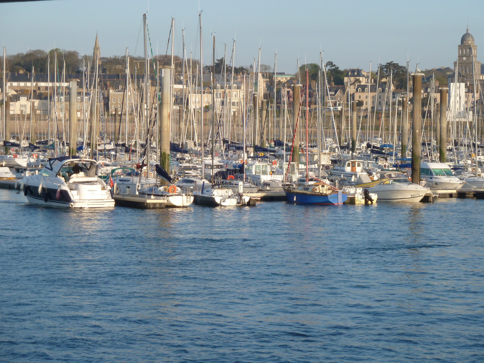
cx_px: 242
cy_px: 182
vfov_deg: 12.5
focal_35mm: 119
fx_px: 1664
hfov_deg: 16.6
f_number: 4.4
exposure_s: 1/400
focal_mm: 19.5
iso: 125
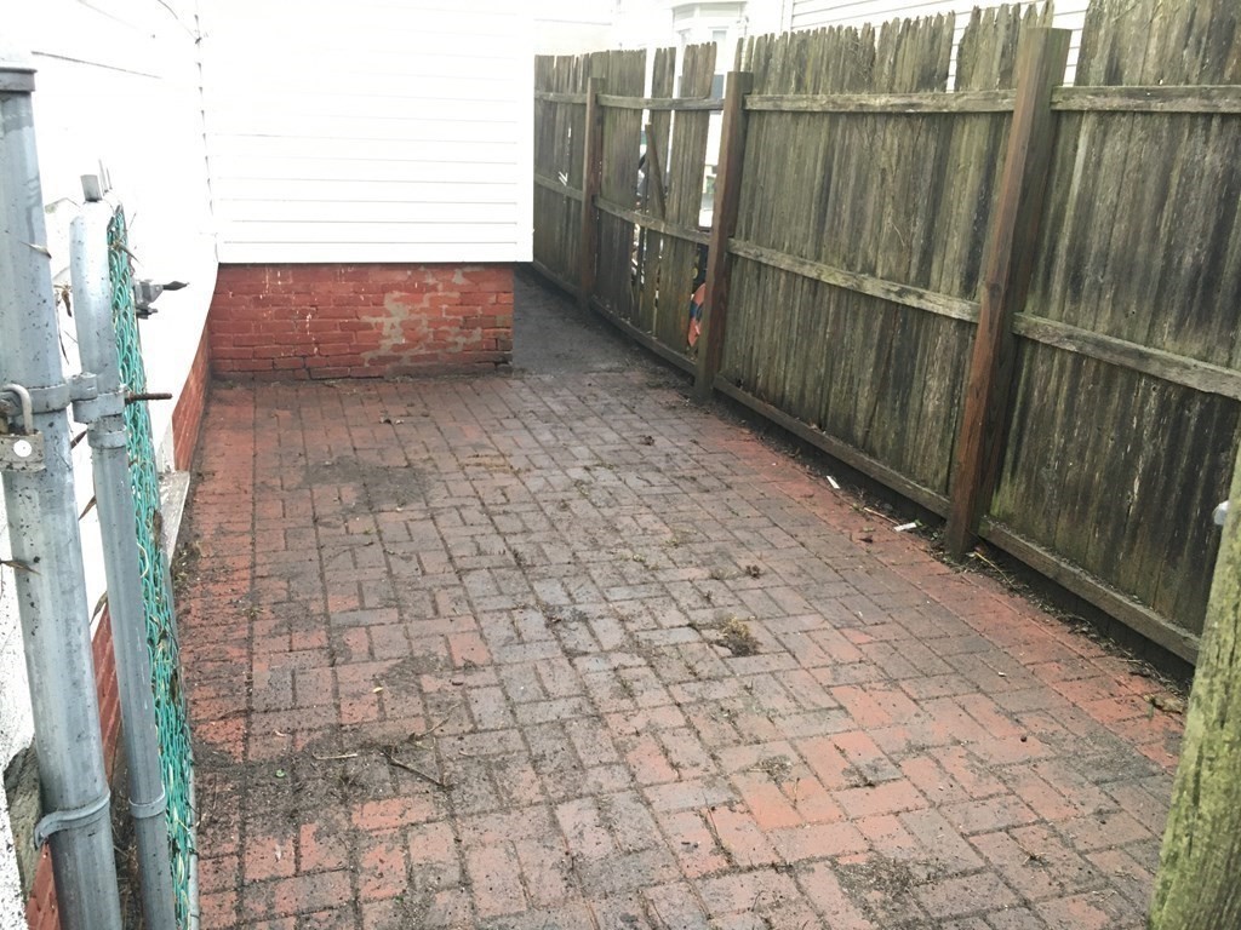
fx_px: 1040
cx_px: 620
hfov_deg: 61.7
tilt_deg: -17.1
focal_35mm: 29
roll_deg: -2.1
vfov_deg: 48.2
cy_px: 465
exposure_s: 1/30
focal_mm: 4.15
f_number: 2.2
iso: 100
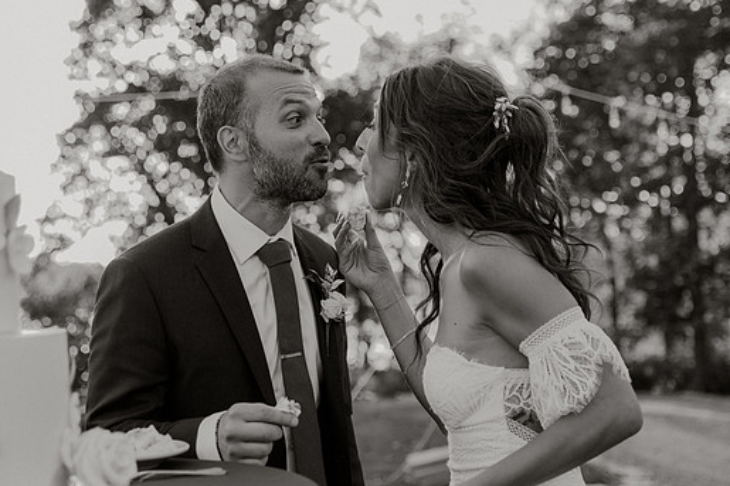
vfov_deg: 21.9
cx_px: 359
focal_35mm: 62
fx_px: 1257
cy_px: 216
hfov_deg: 32.4
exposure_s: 1/1600
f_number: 2.8
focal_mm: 52
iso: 640
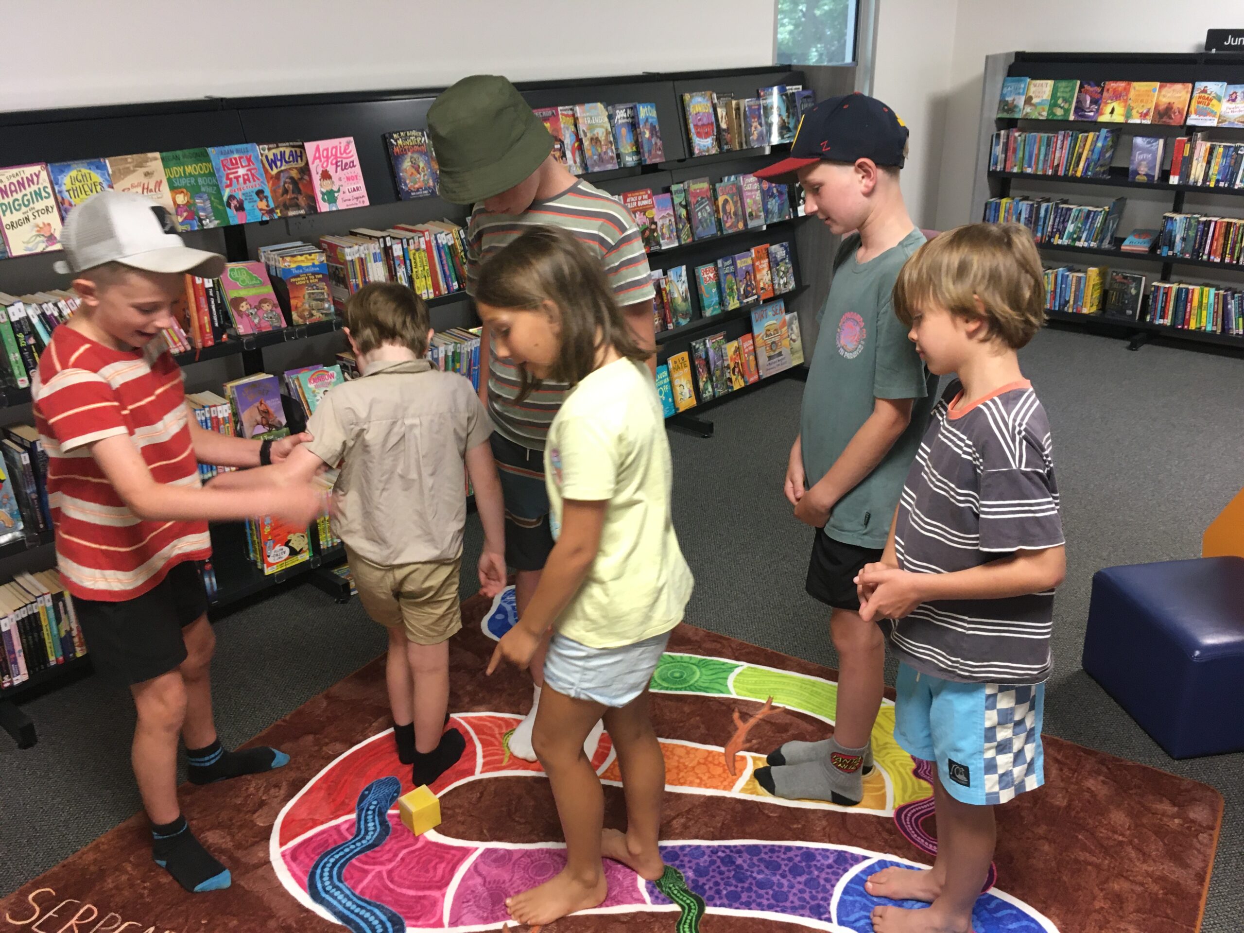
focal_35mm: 29
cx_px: 622
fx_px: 1042
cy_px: 466
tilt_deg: -20.6
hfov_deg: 61.7
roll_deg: +0.5
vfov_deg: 48.2
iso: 125
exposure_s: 1/33
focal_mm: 4.15
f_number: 2.2
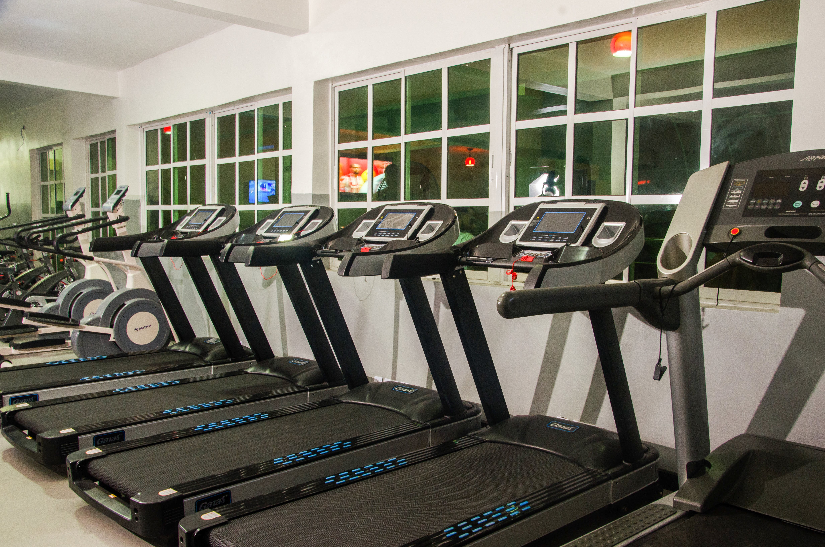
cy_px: 274
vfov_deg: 39.8
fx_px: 755
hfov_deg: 57.3
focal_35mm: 33
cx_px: 412
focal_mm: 22
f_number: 10
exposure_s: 1/2.5
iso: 640
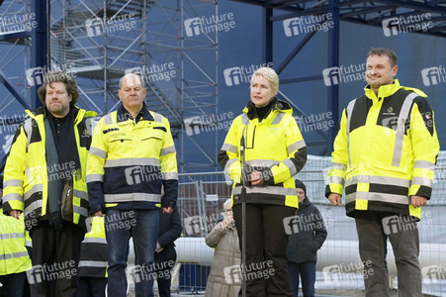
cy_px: 148
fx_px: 1139
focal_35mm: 92
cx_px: 223
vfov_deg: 14.8
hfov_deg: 22.2
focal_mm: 92
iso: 4000
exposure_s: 1/640
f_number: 6.3
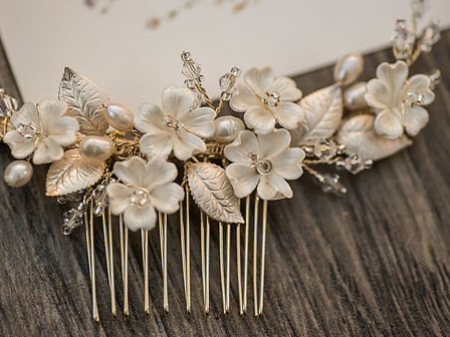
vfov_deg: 13.2
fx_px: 1456
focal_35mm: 112
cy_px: 145
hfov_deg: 17.6
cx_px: 199
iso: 1000
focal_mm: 90
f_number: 3.8
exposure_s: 1/60
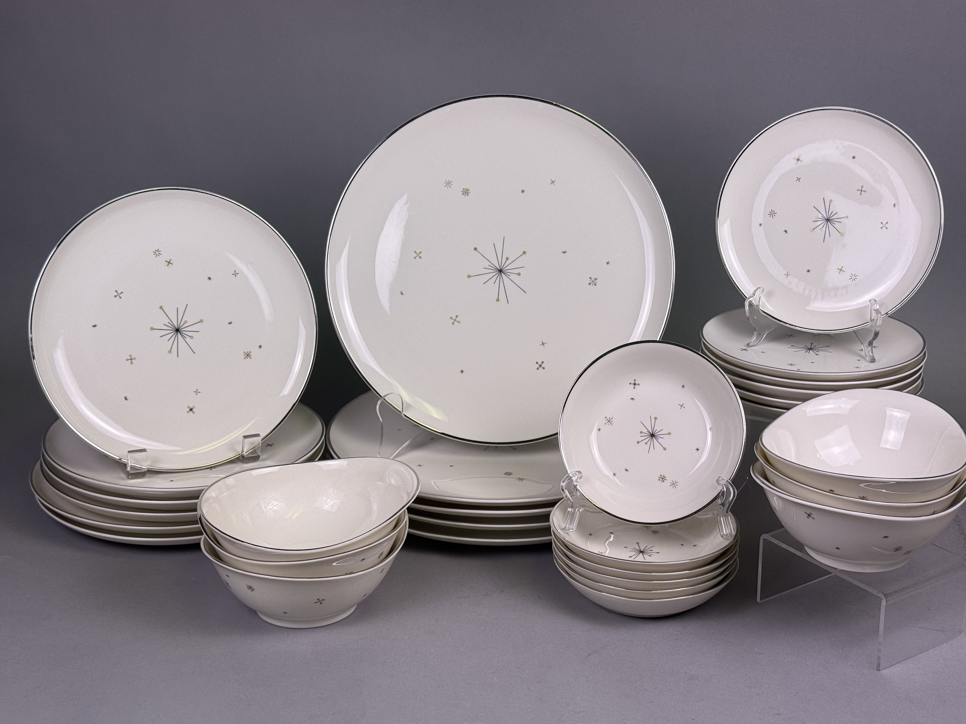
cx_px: 520
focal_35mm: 52
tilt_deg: -19.1
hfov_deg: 36.8
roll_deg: -1.0
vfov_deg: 28.0
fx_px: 1451
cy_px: 348
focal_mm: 6.76
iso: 64
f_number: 1.78
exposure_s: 1/260
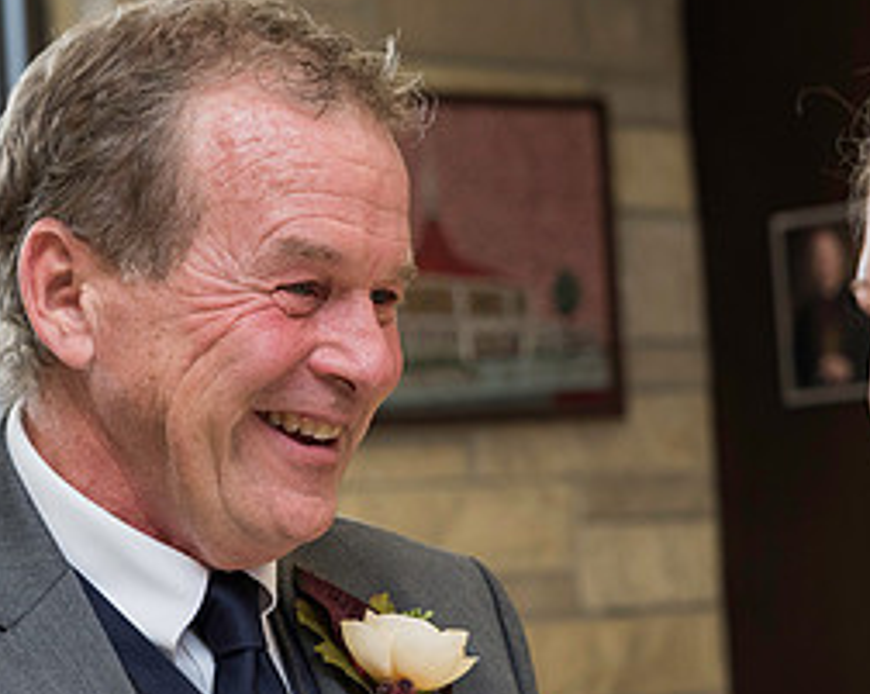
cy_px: 447
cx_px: 542
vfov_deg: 10.5
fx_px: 3781
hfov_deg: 13.1
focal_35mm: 147
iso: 640
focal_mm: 68
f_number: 4.5
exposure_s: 1/200
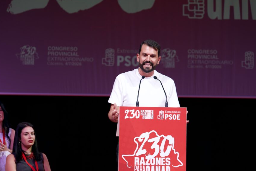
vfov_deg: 11.2
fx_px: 875
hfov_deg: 16.6
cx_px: 106
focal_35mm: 123
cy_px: 99
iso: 250
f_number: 4
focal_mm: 103
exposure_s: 1/125
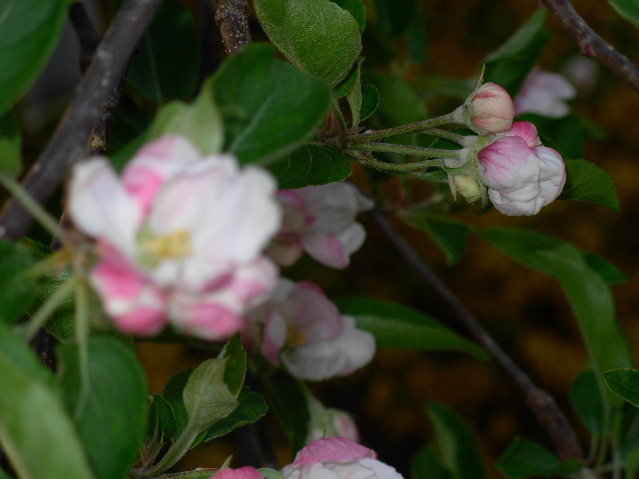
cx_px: 320
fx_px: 3507
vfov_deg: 7.8
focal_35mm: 190
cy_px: 240
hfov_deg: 10.4
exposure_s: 1/128
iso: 79
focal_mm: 31.4
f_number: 5
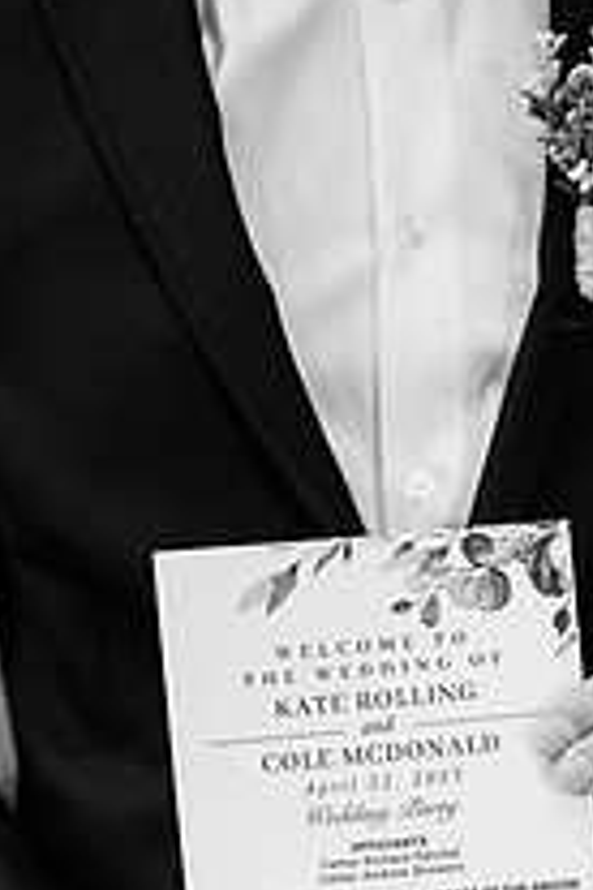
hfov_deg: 17.9
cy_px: 873
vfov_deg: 25.4
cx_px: 355
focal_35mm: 76
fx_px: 1878
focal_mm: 35
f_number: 3.2
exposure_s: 1/250
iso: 1000
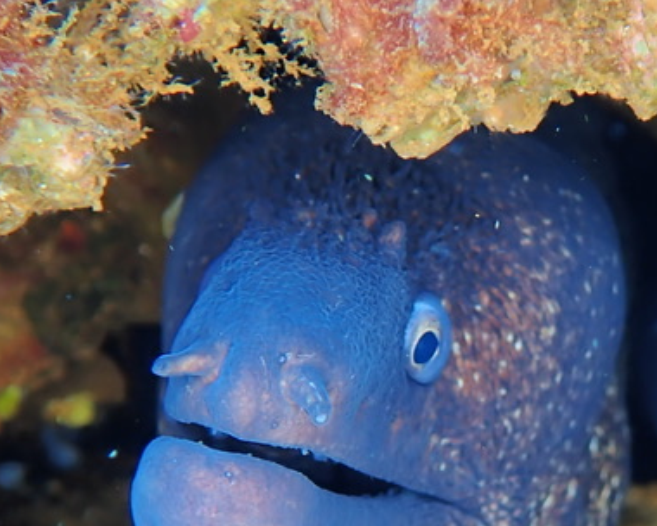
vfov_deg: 19.2
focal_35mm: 79
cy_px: 443
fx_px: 1536
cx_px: 564
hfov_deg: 23.6
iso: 200
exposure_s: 1/60
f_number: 2.3
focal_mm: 5.4
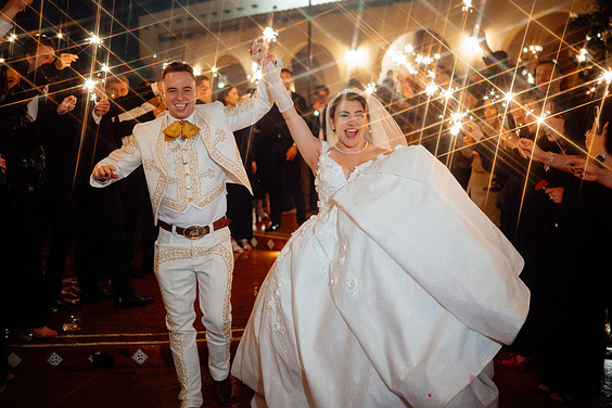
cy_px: 200
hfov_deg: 53.1
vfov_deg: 36.9
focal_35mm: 36
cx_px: 298
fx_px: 612
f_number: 1.8
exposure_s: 1/160
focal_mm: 35
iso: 3200
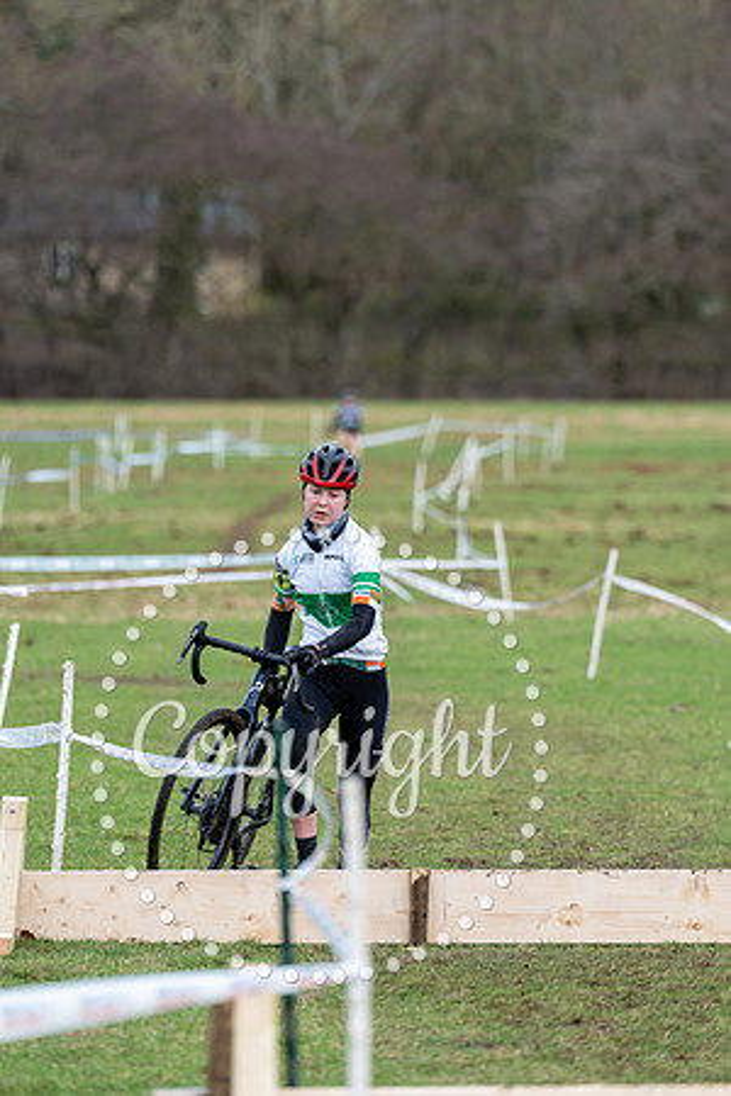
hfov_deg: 6.9
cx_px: 366
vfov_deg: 10.3
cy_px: 548
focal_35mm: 200
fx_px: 6091
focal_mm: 200
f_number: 3.5
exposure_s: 1/1000
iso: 1250
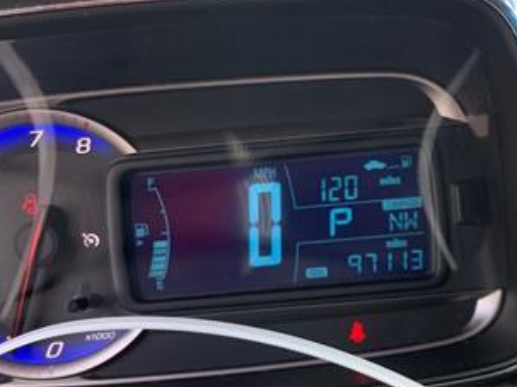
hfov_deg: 34.9
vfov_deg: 26.4
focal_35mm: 55
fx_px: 821
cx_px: 302
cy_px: 252
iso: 32
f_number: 1.8
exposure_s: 1/122
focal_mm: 4.25
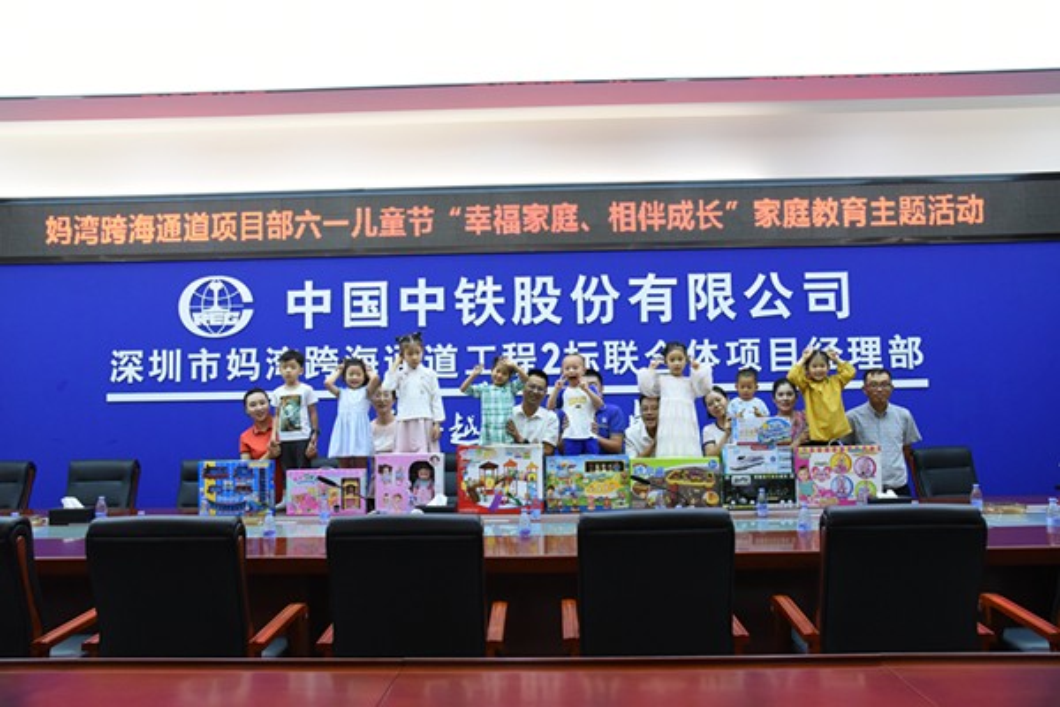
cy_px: 354
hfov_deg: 65.5
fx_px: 824
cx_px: 530
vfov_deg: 46.4
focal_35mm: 28
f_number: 5.6
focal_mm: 28
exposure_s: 1/250
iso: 3200
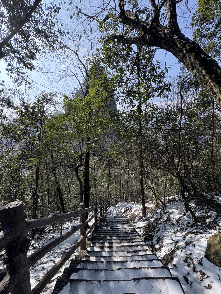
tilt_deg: -6.8
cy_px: 147
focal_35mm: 14
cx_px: 110
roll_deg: -0.8
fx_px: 119
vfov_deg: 102.1
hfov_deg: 85.7
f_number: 2.2
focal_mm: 2.22
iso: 64
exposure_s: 1/479
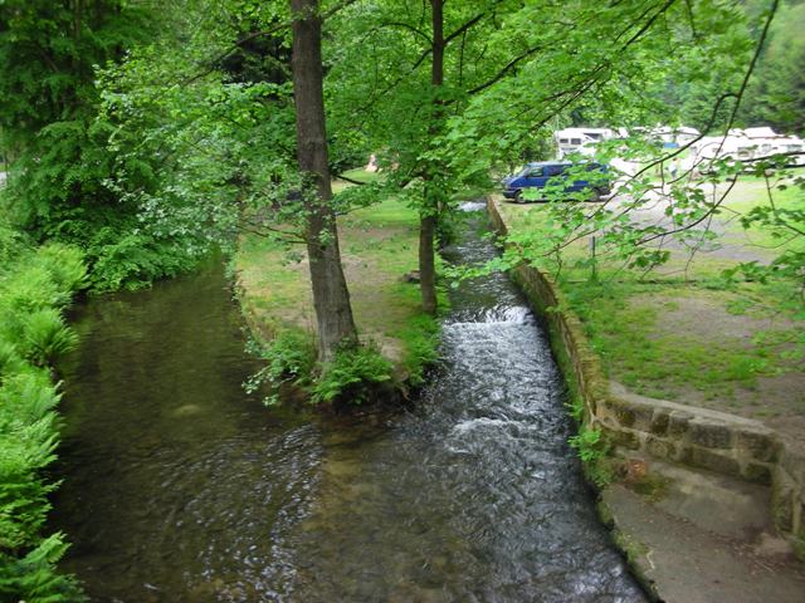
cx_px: 402
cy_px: 302
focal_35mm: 35
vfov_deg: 40.7
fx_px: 814
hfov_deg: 52.6
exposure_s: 1/30
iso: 66
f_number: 3
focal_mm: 5.8
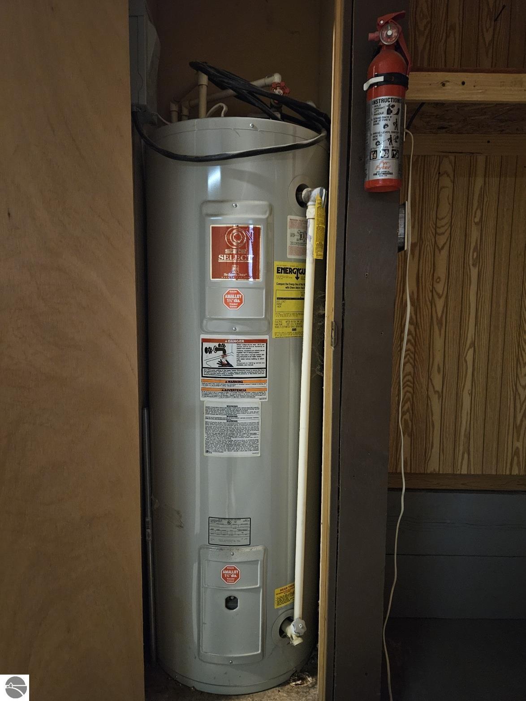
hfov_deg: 58.9
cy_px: 350
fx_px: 466
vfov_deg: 73.9
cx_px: 263
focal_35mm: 23
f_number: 1.8
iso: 1250
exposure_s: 1/24
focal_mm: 5.4
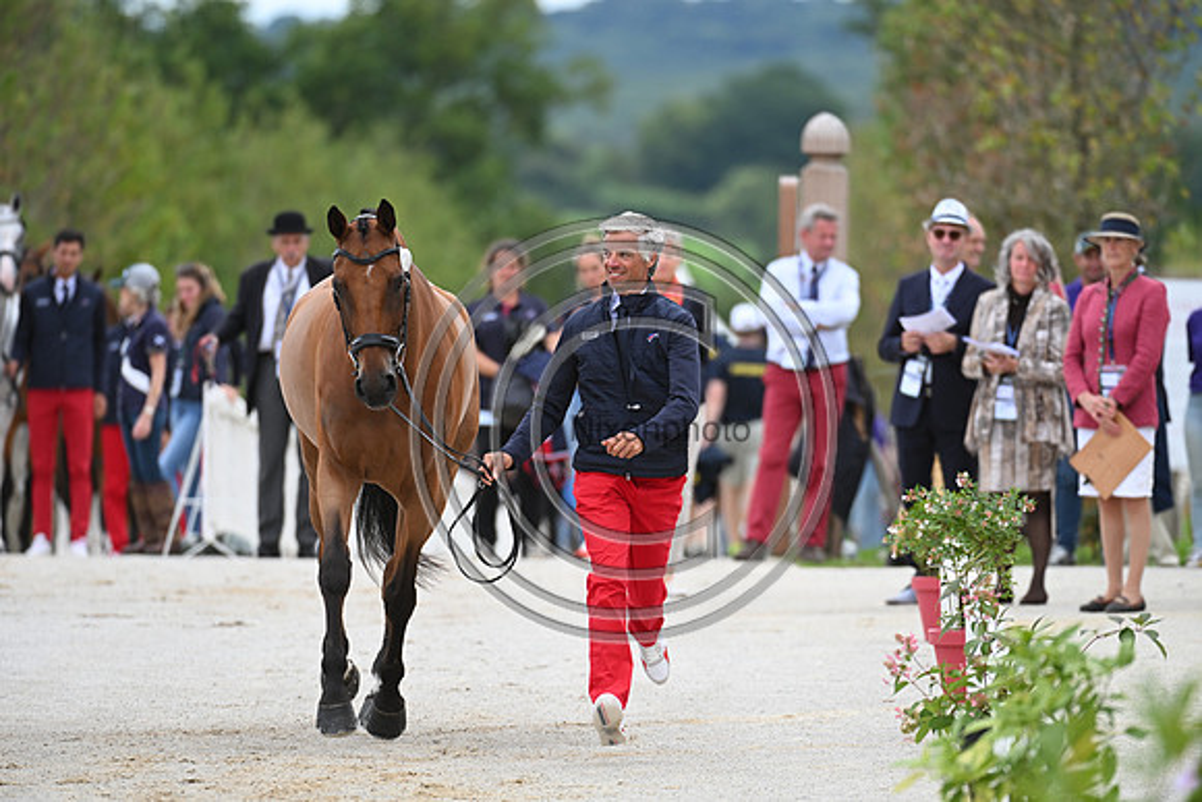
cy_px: 401
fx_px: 13358
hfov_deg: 5.2
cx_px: 601
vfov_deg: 3.4
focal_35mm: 400
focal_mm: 400
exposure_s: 1/1600
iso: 720
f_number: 5.6
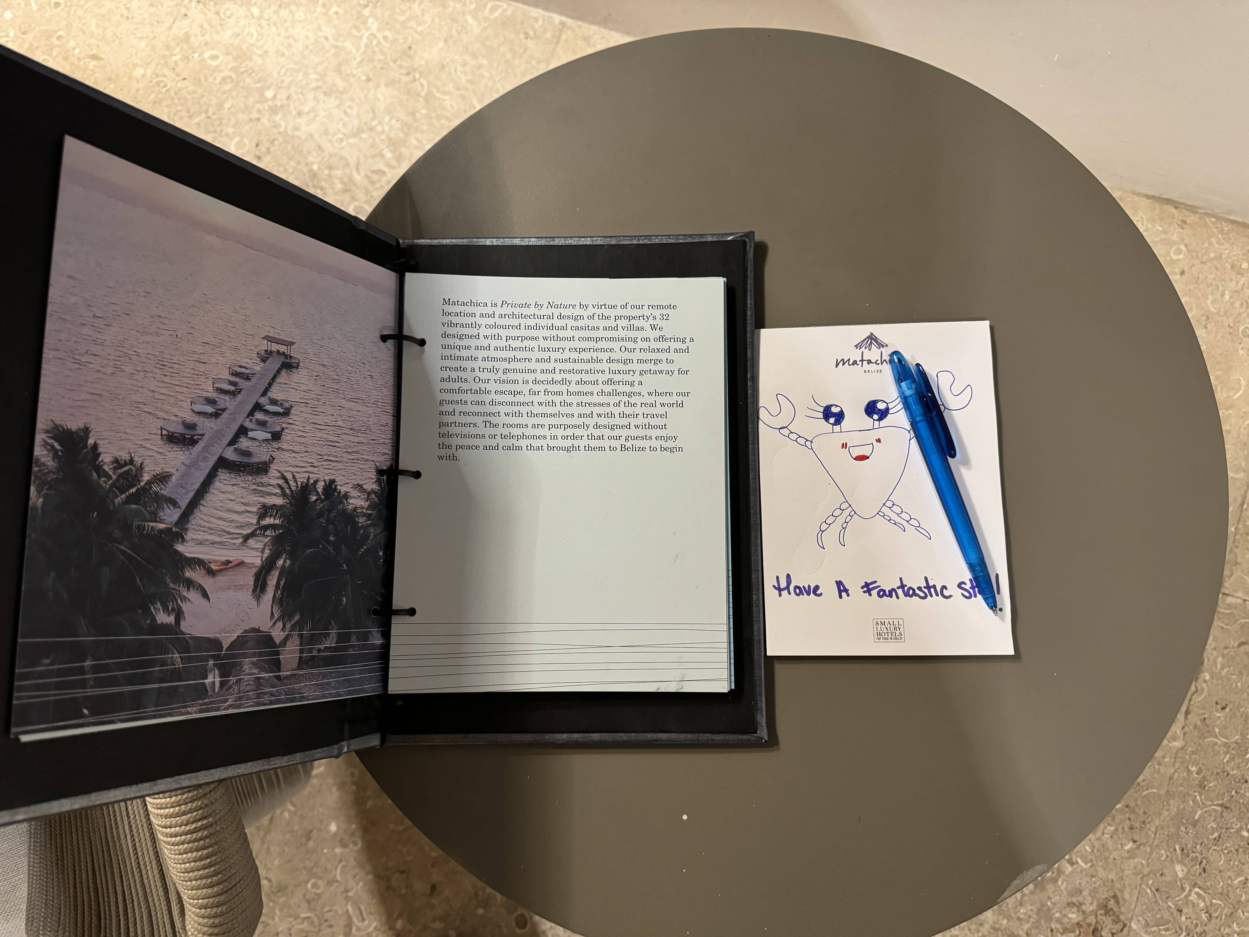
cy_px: 468
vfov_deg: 56.8
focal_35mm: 24
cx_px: 624
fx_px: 866
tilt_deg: -83.8
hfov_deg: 71.6
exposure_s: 1/60
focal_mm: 6.76
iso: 640
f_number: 1.78
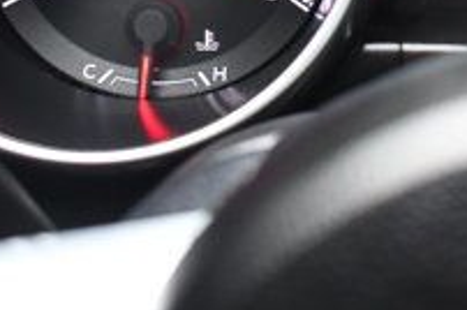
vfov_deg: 10.4
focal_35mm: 127
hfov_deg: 15.6
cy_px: -131
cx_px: 555
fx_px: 1645
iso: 1100
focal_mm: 27
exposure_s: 1/125
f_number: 4
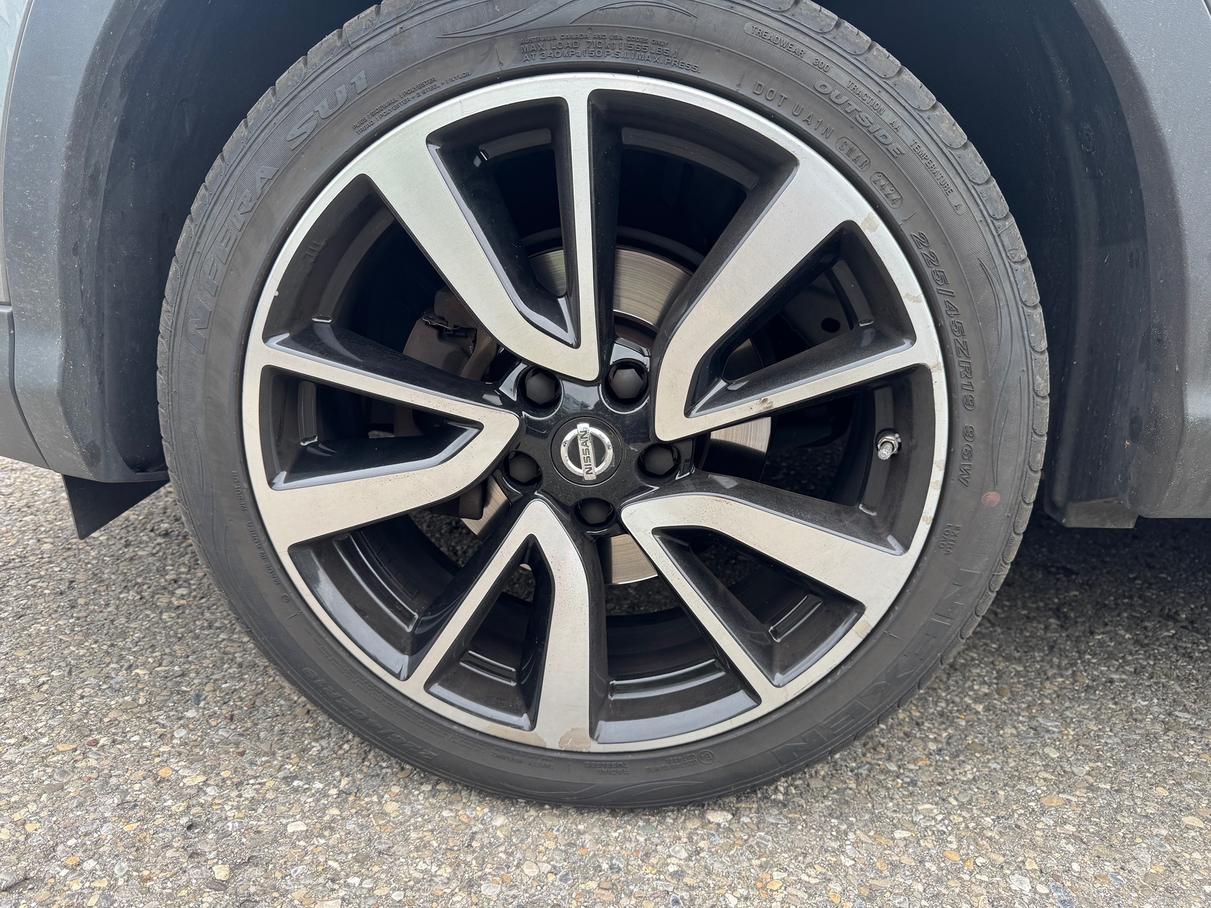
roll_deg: +6.2
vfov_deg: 56.8
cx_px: 606
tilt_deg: -20.8
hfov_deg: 71.6
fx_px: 840
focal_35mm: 24
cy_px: 454
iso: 64
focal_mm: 6.76
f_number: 1.78
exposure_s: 1/142
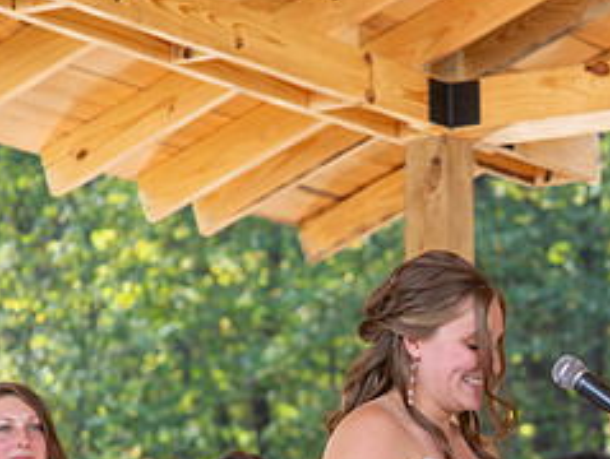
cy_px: 476
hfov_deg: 9.9
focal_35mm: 198
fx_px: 3494
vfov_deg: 7.5
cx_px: 633
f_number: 5
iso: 400
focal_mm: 85
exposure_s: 1/320
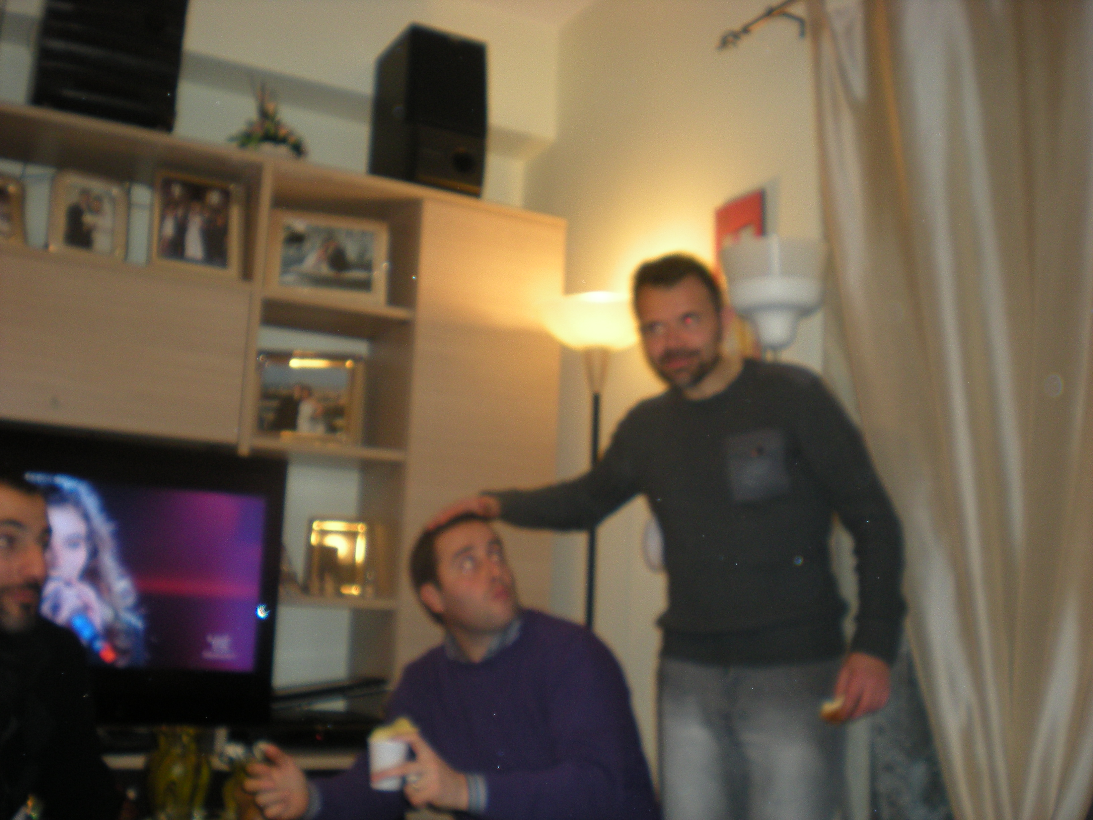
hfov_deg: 49.0
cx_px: 546
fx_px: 1200
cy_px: 410
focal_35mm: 38
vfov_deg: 37.7
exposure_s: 1/30
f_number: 3.1
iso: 139
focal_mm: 6.3
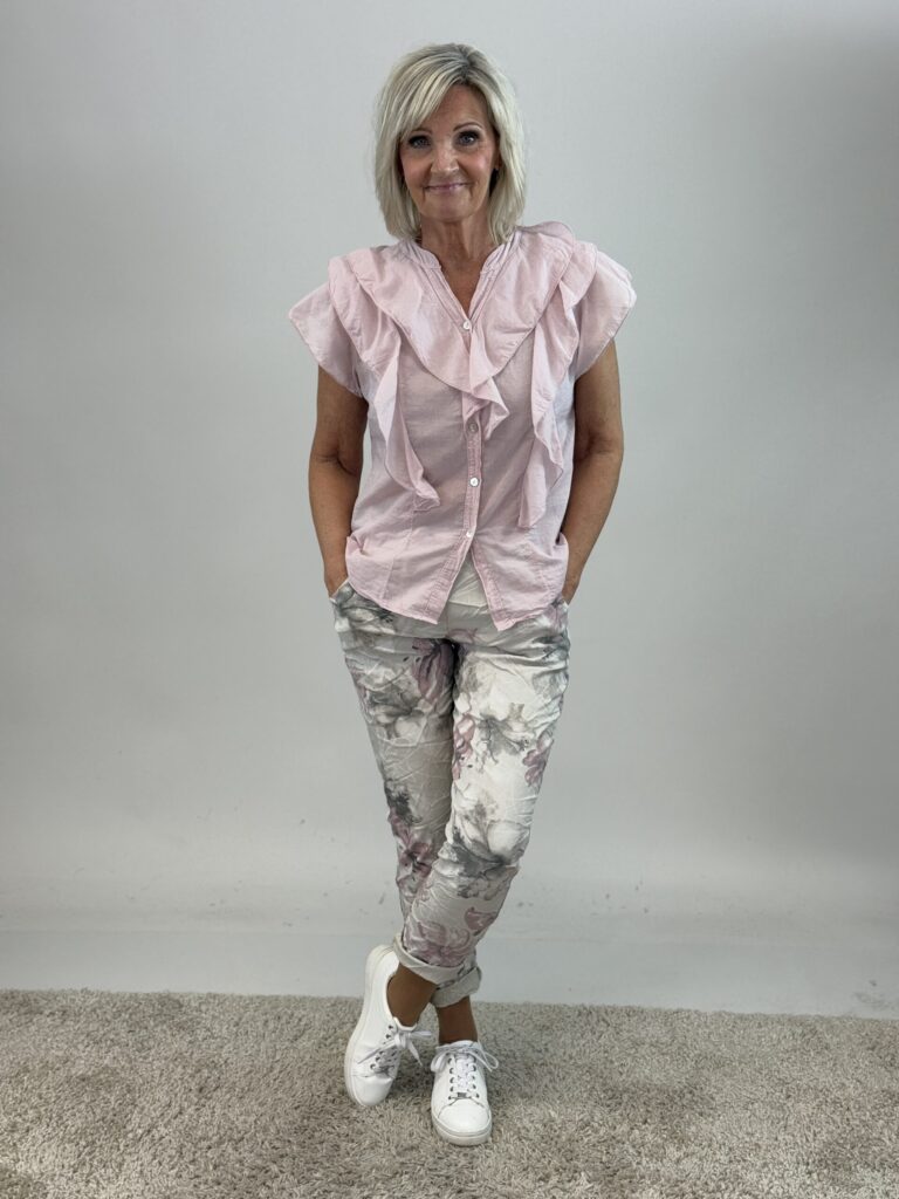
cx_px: 450
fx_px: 1662
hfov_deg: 30.3
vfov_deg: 39.7
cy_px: 600
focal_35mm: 48
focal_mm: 6.76
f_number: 1.78
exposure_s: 1/153
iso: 50
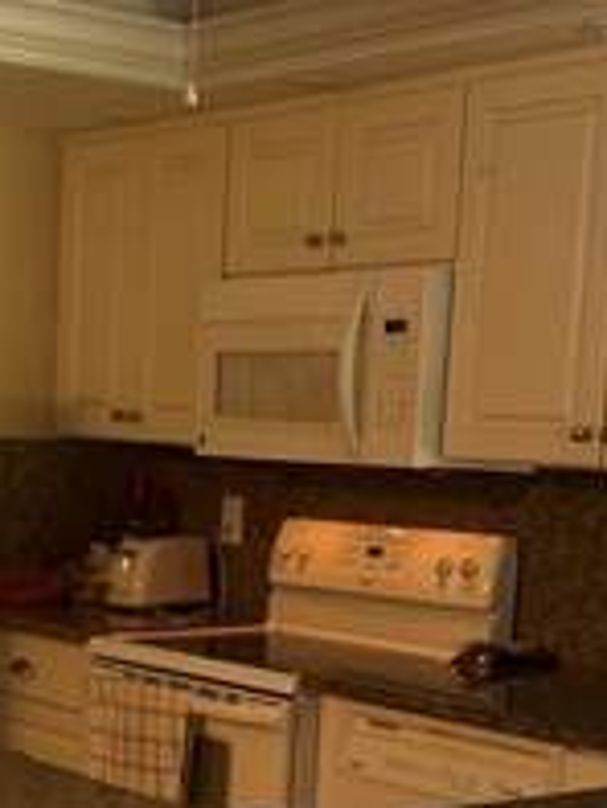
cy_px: 783
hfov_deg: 18.7
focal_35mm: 78
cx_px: 123
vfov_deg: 24.0
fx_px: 1822
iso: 125
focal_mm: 6.86
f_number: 1.78
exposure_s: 1/60
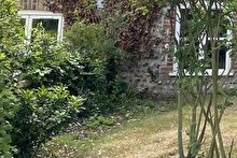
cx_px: 315
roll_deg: -0.5
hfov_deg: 21.2
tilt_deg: +7.4
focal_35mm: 86
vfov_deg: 15.1
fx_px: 567
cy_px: -54
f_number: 1.6
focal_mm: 4.2
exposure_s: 1/1770
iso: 32
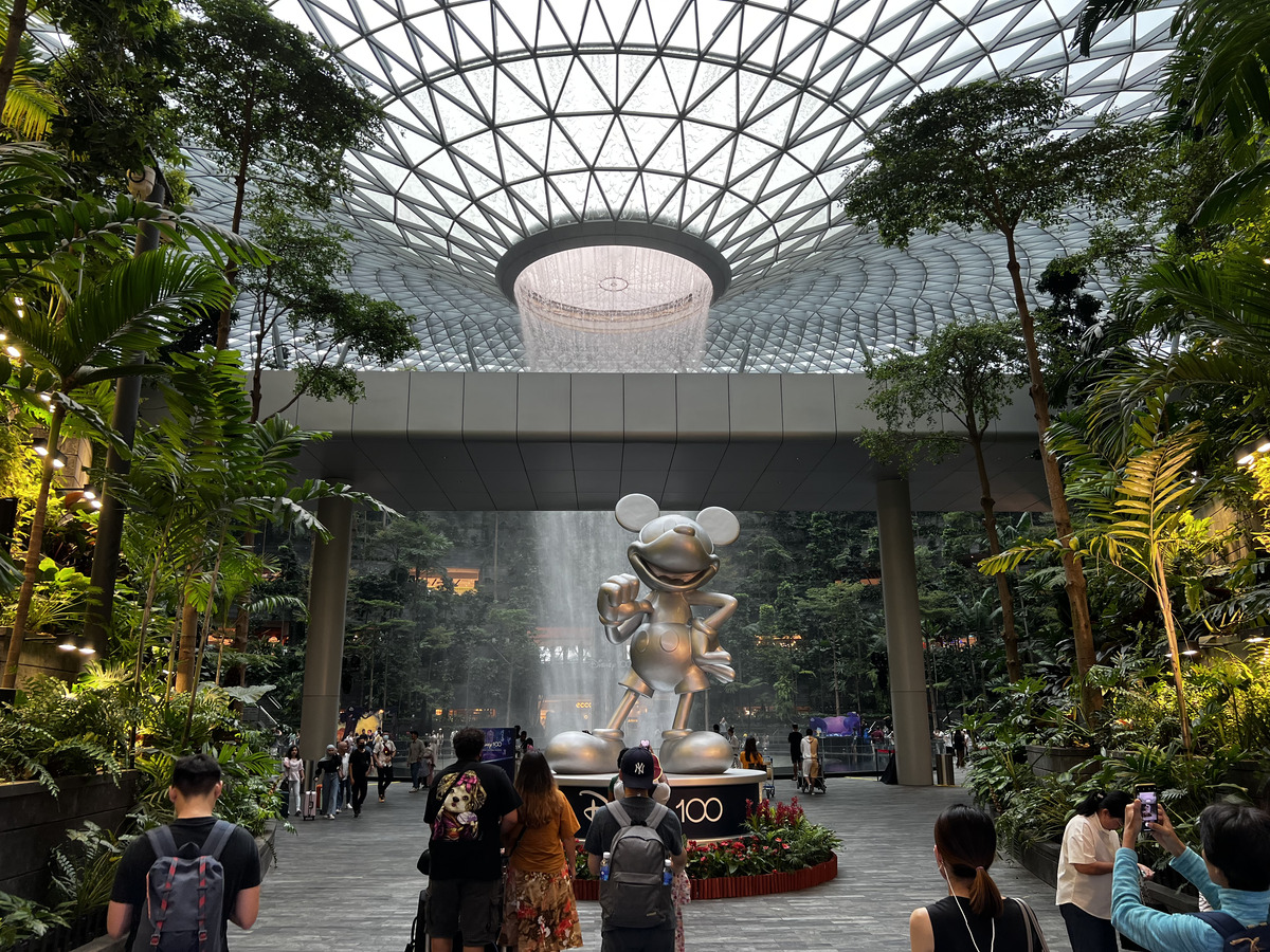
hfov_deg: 67.3
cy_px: 476
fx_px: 954
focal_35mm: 26
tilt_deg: +14.5
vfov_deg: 53.1
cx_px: 635
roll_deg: +0.7
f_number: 1.5
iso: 64
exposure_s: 1/100
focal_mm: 5.7
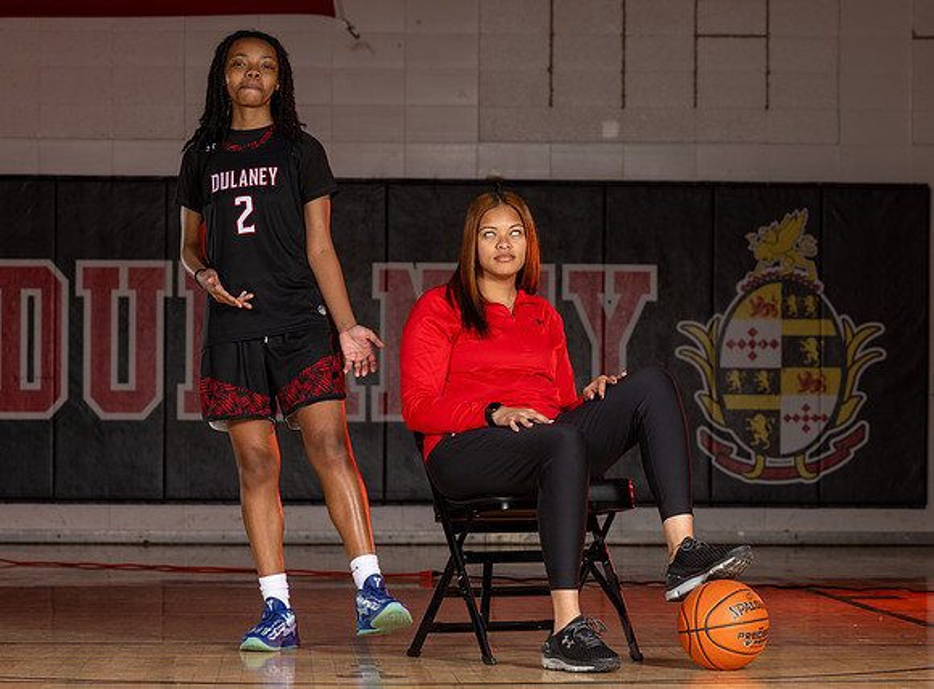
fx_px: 3922
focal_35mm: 146
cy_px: 352
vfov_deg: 10.0
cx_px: 521
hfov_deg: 13.6
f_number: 6.3
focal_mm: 103
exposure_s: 1/125
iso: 80
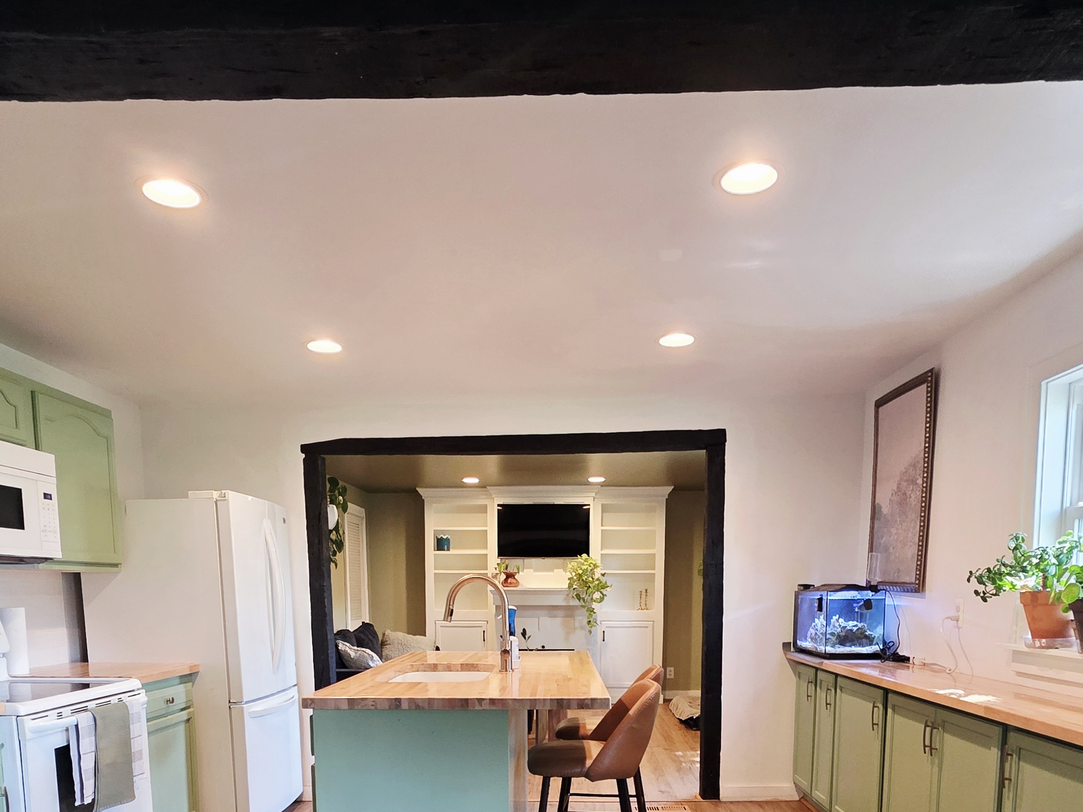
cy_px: 696
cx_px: 539
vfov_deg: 51.6
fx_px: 751
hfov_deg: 71.6
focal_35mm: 24
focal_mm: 2.2
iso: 320
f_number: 1.9
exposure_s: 1/60.2
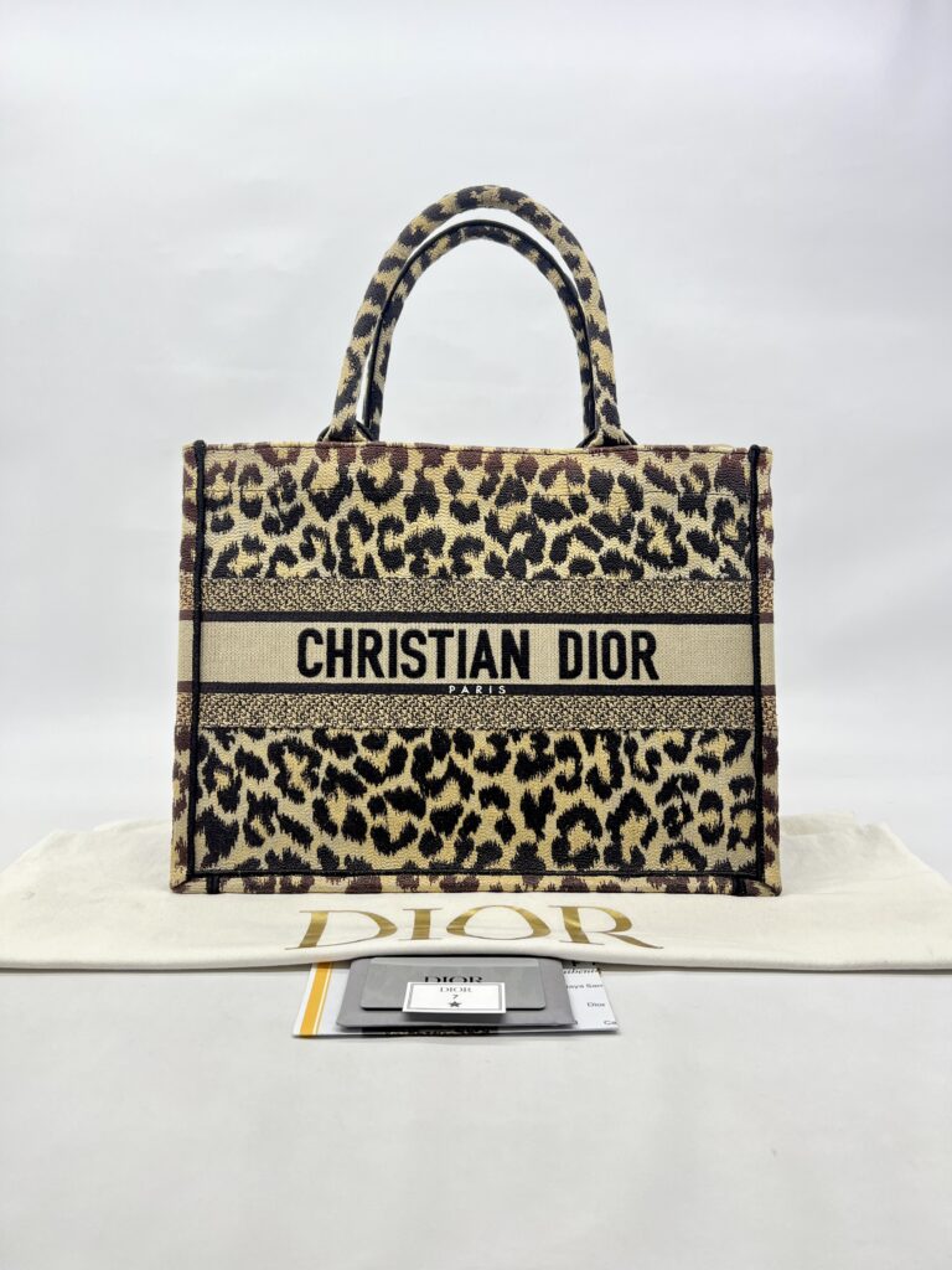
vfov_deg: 67.3
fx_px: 953
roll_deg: -0.4
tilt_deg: -6.4
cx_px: 476
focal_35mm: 26
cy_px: 635
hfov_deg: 53.1
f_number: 1.5
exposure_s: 1/107
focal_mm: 5.7
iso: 32
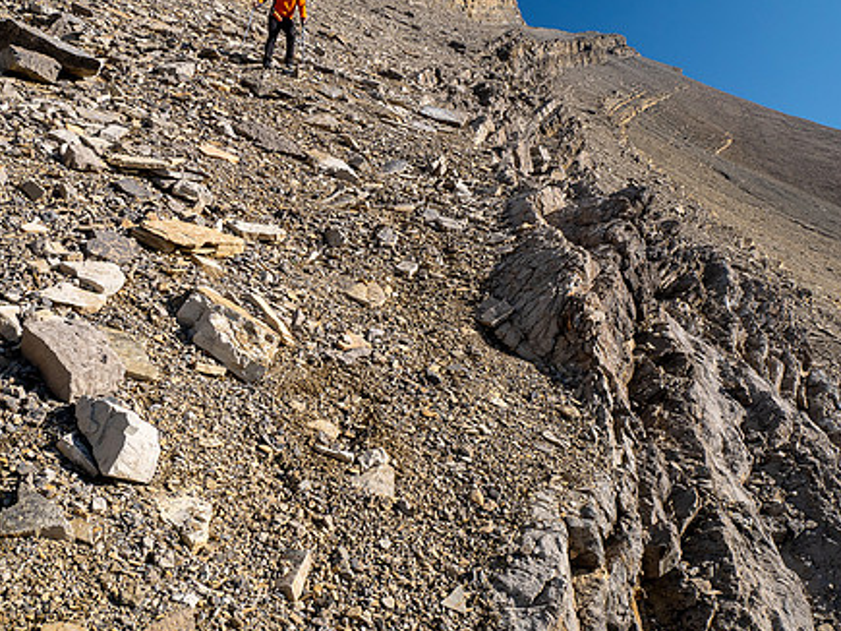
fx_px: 777
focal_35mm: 32
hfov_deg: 56.7
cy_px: 305
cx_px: 462
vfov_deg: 44.1
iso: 200
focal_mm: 12
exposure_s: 1/160
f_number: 8
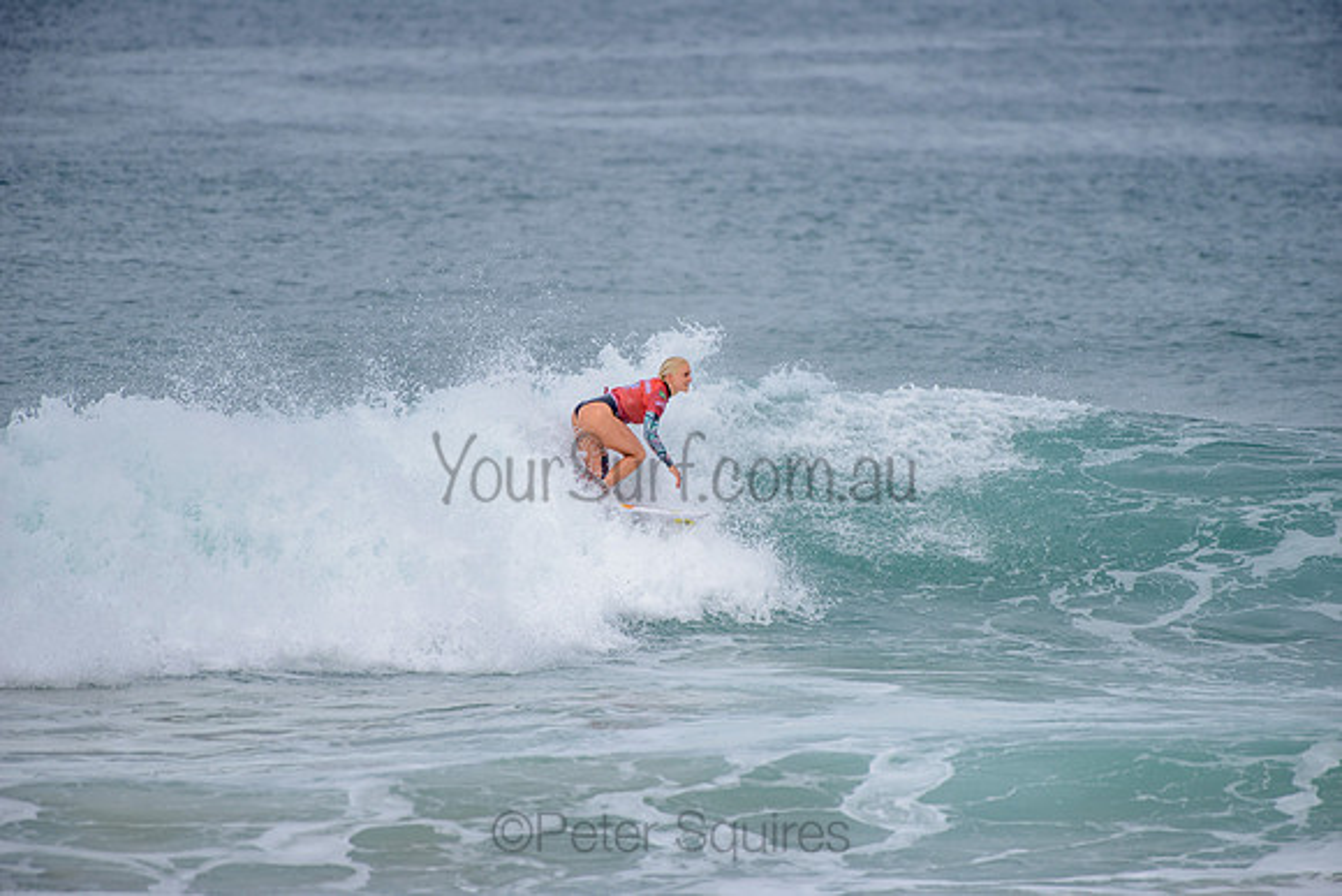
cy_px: 448
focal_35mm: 500
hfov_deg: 4.1
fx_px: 18642
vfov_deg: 2.8
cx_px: 671
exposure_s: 1/2000
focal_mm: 500
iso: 250
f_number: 5.6
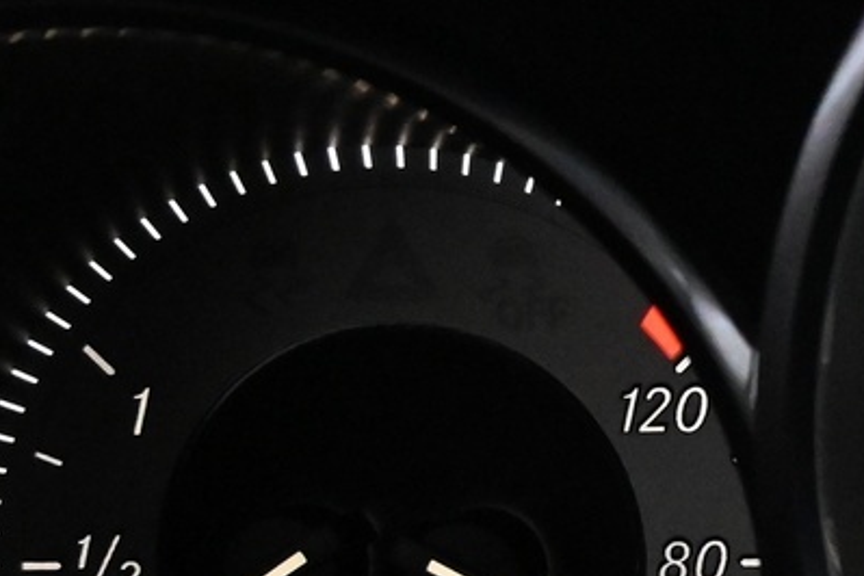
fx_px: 3289
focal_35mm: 137
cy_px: 392
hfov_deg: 13.4
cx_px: 1576
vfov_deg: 10.0
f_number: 5.6
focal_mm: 22.5
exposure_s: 1/125
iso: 6400
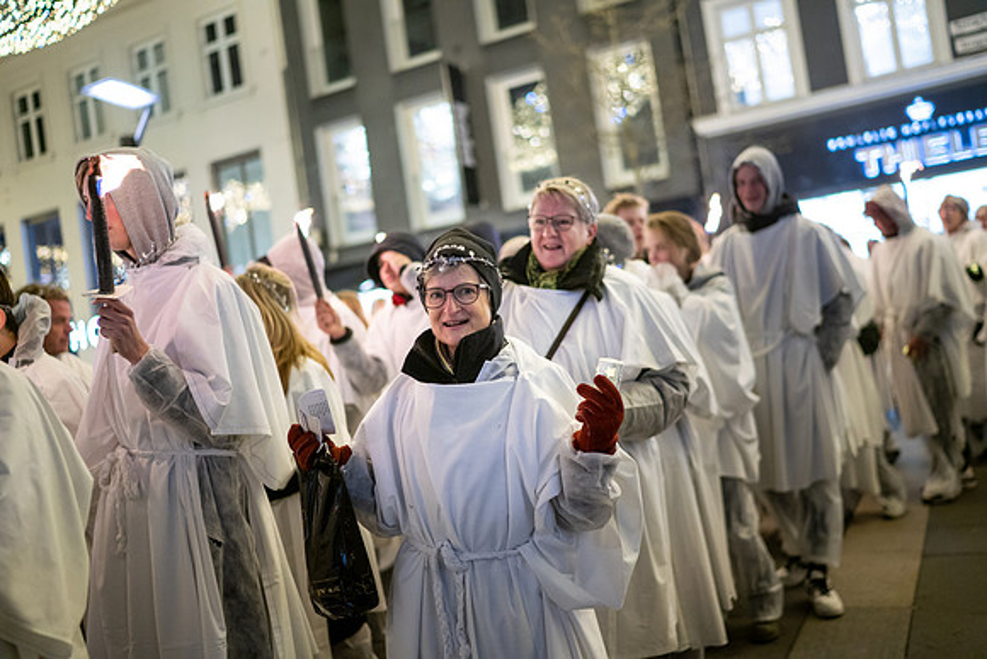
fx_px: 960
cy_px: 330
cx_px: 494
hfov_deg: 54.4
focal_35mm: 35
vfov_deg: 37.9
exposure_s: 1/200
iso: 2500
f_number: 1.4
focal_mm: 35
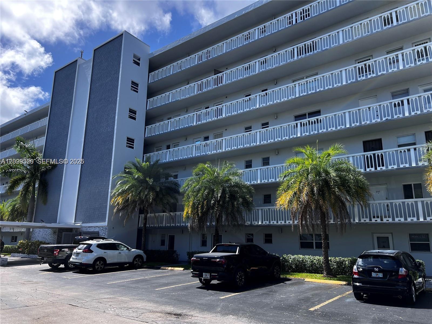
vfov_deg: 53.1
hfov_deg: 67.3
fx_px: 324
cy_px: 162
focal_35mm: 26
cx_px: 216
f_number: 1.5
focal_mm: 5.7
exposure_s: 1/1972
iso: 50
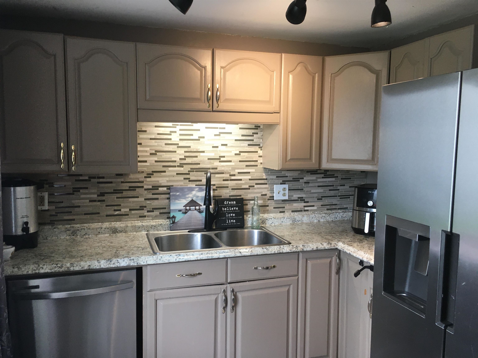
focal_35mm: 29
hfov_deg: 61.7
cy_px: 179
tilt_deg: -3.6
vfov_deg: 48.2
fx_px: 400
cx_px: 239
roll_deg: -1.1
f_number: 2.2
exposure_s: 1/30
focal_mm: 4.15
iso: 40
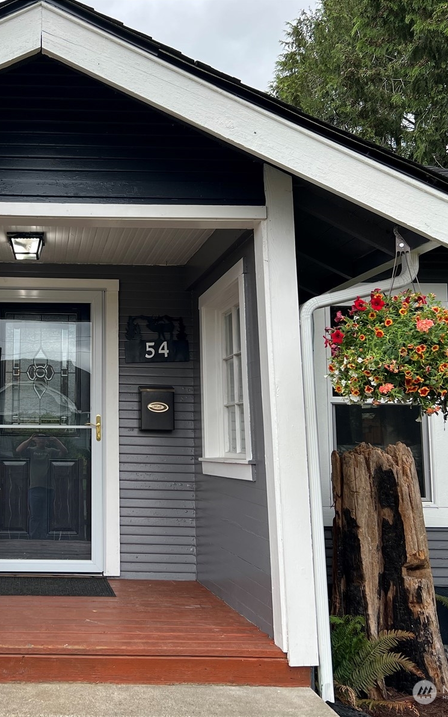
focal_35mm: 37
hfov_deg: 32.8
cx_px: 50
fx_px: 723
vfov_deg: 52.7
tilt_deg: +5.3
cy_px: 360
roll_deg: -1.1
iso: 50
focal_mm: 5.7
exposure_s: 1/965
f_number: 1.5
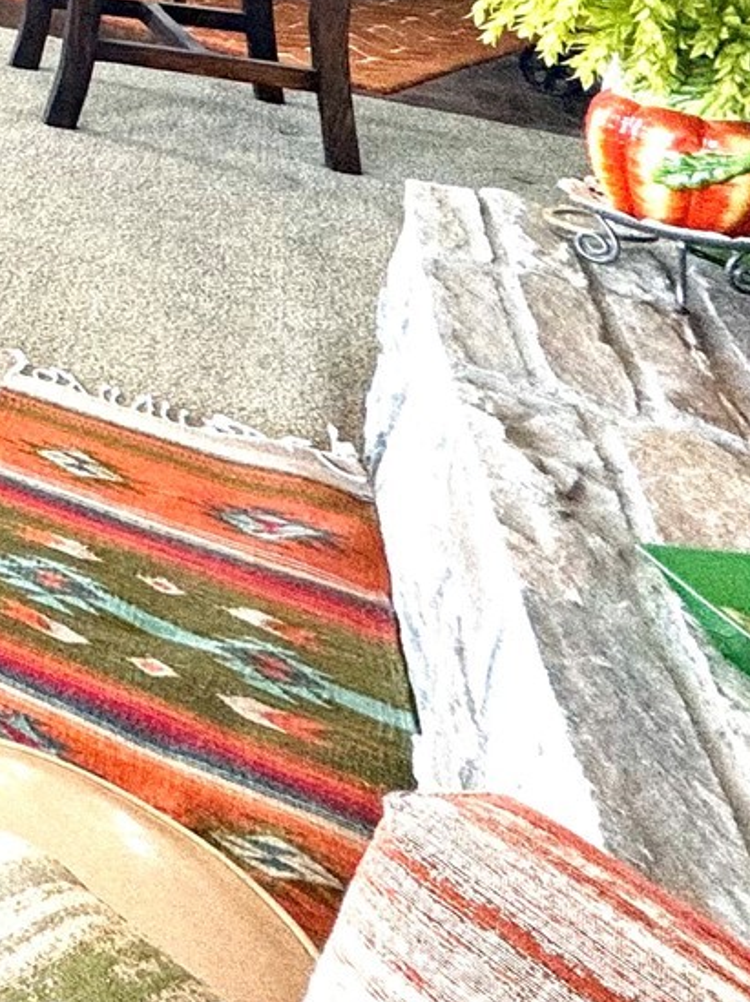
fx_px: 1417
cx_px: -912
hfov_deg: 16.8
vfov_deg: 31.9
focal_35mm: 49
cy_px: -221
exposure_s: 1/120
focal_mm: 2.22
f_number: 2.2
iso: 100
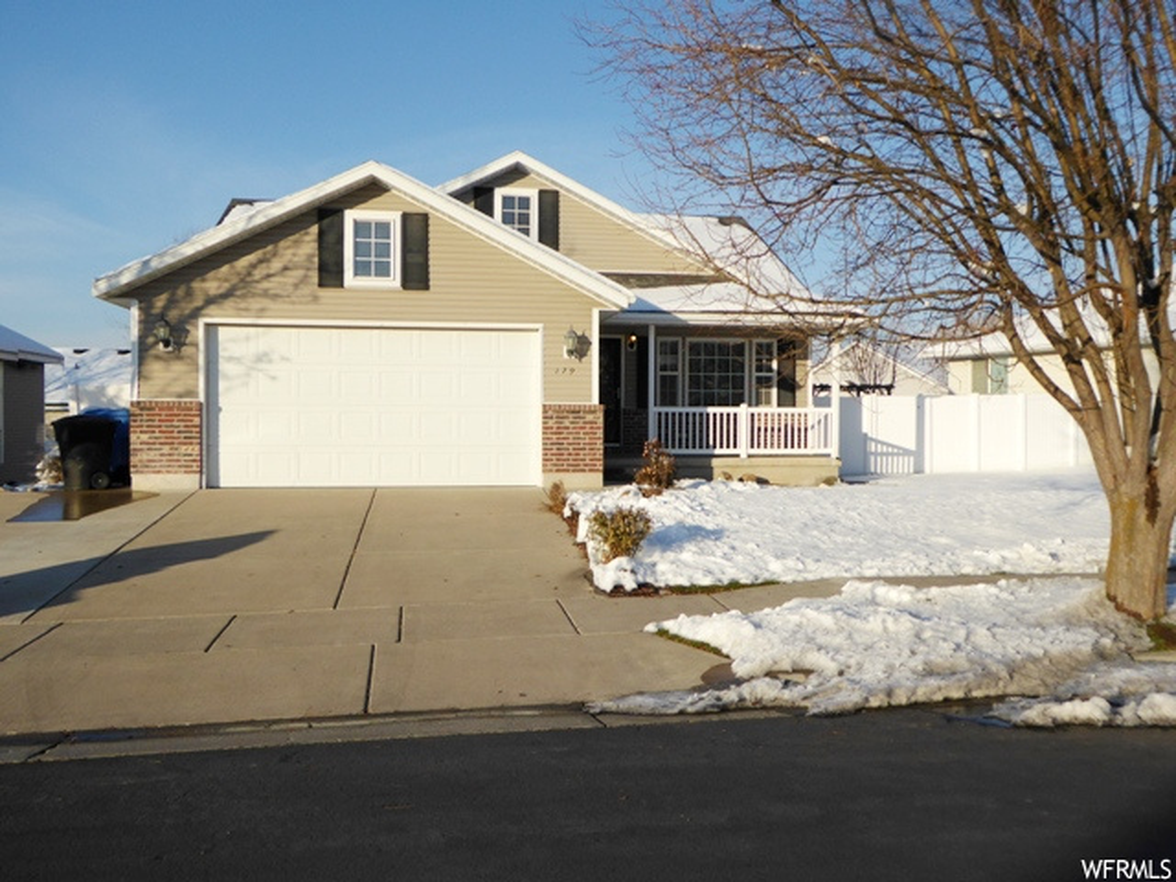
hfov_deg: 58.4
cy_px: 441
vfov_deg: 45.4
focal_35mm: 31
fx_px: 1053
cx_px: 588
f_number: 3.5
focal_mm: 5.4
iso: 100
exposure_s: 1/1300
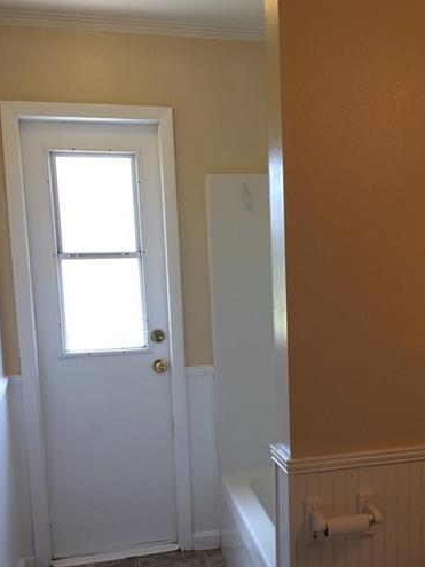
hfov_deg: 31.6
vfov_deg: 41.8
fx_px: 737
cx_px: 314
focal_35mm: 45
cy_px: 348
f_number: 2.2
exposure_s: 1/60
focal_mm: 4.15
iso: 40
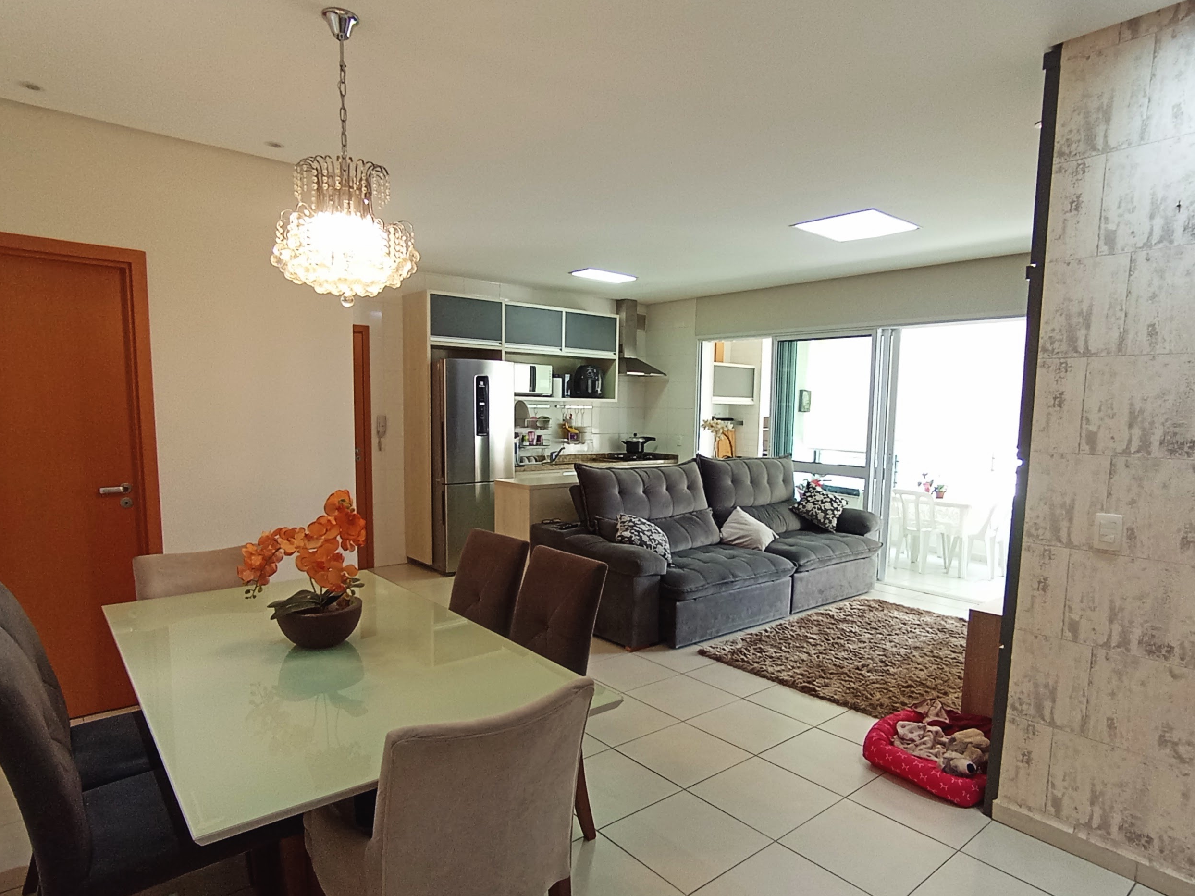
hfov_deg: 79.0
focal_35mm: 21
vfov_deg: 63.3
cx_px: 618
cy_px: 494
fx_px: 725
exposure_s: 1/60
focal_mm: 1.65
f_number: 2.2
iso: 154
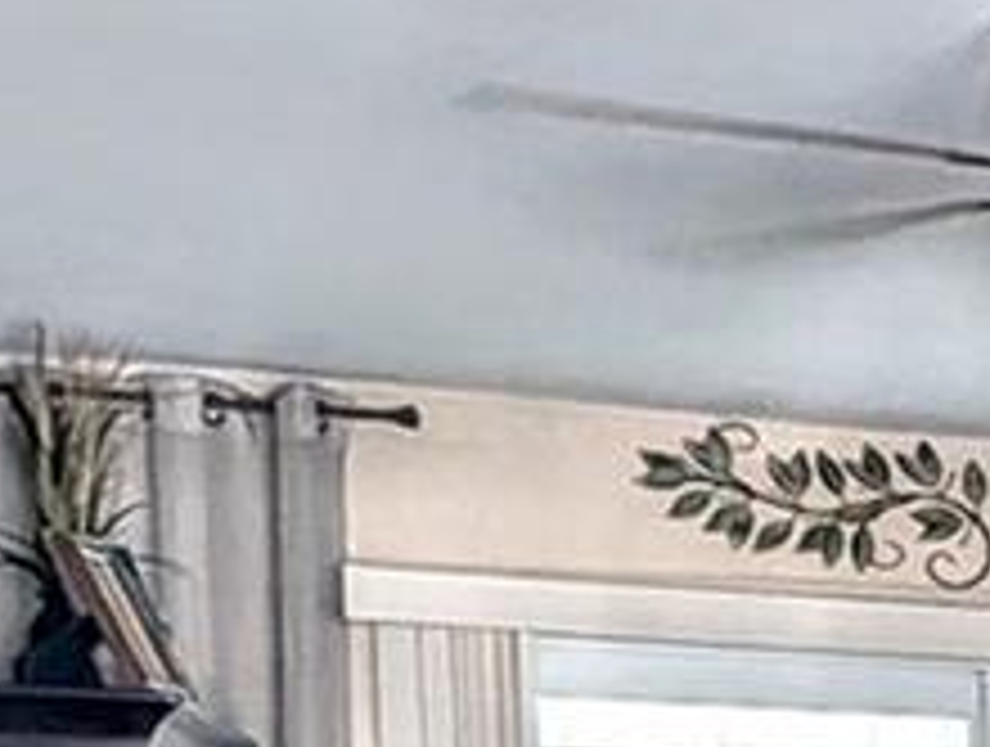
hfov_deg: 11.8
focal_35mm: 116
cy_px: 1228
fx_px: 3325
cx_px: 2722
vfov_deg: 12.0
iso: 74
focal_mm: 2.35
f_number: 2.2
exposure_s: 1/60
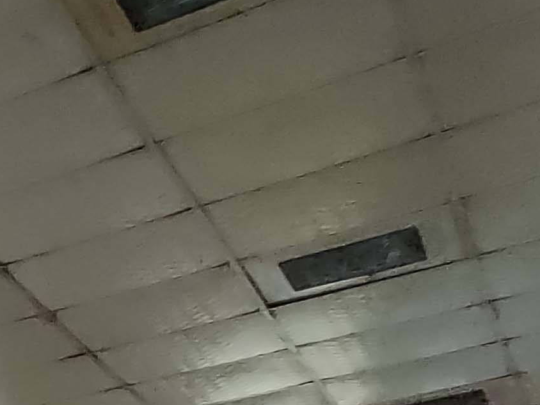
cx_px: -831
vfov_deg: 16.1
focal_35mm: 71
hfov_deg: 14.2
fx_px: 1108
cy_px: 812
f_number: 2.2
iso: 1000
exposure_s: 1/20
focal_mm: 2.25
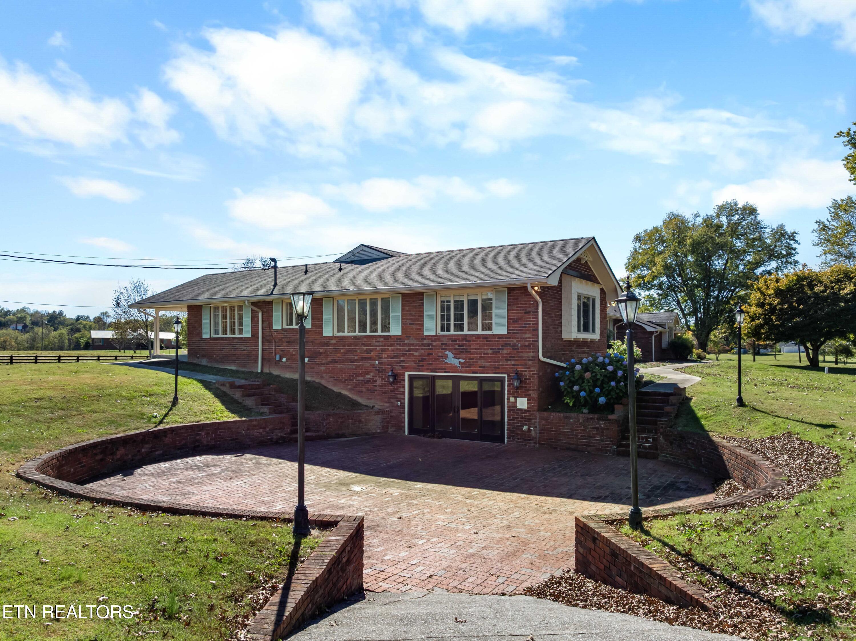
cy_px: 320
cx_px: 428
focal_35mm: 24
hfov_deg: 71.6
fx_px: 593
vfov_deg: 56.8
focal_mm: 12.29
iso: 100
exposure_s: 1/200
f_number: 2.8
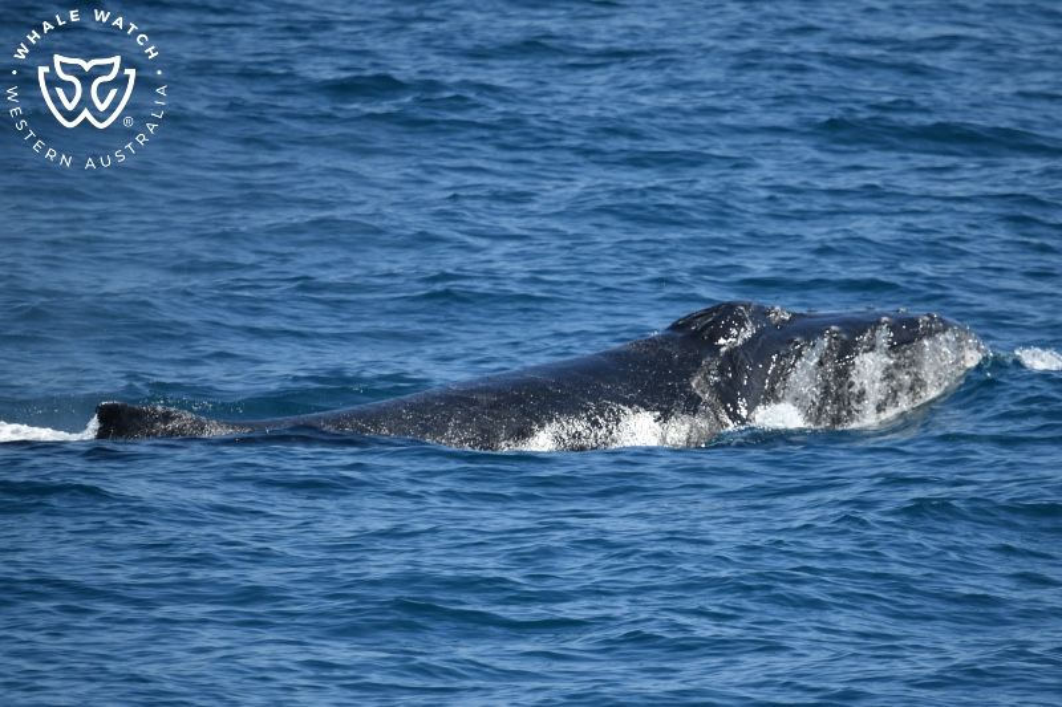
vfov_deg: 2.3
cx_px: 531
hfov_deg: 3.4
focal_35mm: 600
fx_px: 17695
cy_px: 354
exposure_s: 1/8000
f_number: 6.3
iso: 1100
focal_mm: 600
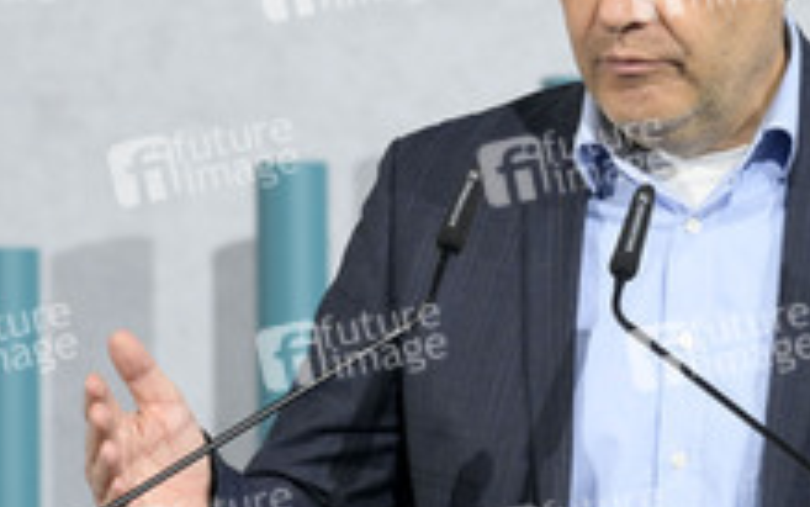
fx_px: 11592
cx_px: 623
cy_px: 255
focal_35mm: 525
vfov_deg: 2.5
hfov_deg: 4.0
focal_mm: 250
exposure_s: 1/500
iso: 4000
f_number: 5.6
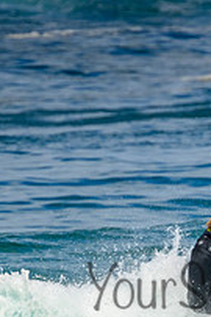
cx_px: 249
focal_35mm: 2289
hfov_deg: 0.6
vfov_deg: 0.9
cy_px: 272
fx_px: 20157
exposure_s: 1/2000
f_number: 11
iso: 560
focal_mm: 800
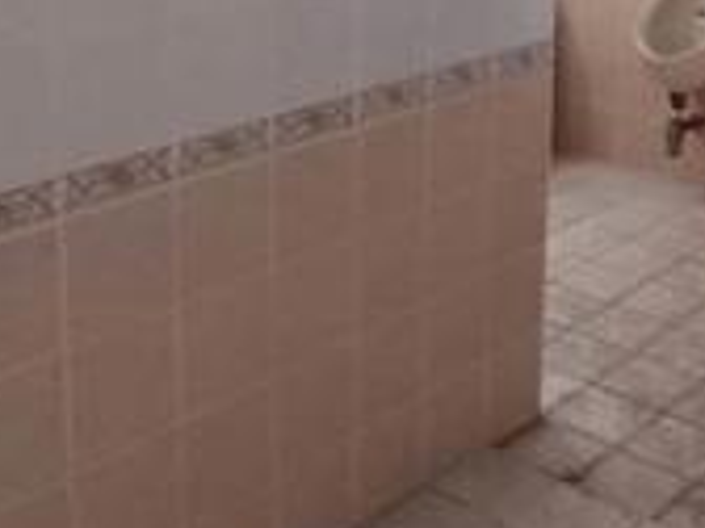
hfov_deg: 30.5
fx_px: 1283
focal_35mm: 63
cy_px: 10
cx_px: 478
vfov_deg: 22.5
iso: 618
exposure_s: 1/20
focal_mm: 1.67
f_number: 2.2
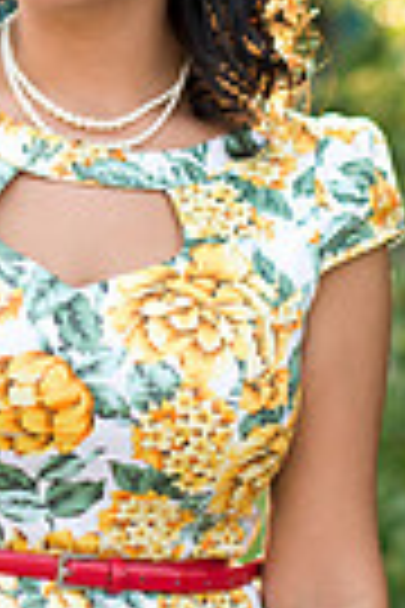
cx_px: 18
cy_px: 113
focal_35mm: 167
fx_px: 2818
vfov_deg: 12.2
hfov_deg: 8.2
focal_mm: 50
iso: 200
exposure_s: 1/800
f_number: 2
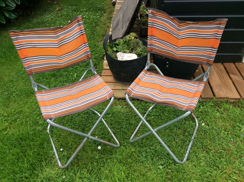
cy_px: 91
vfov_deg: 44.1
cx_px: 122
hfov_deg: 56.9
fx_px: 225
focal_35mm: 32
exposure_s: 1/406
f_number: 2.4
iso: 32
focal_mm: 3.3
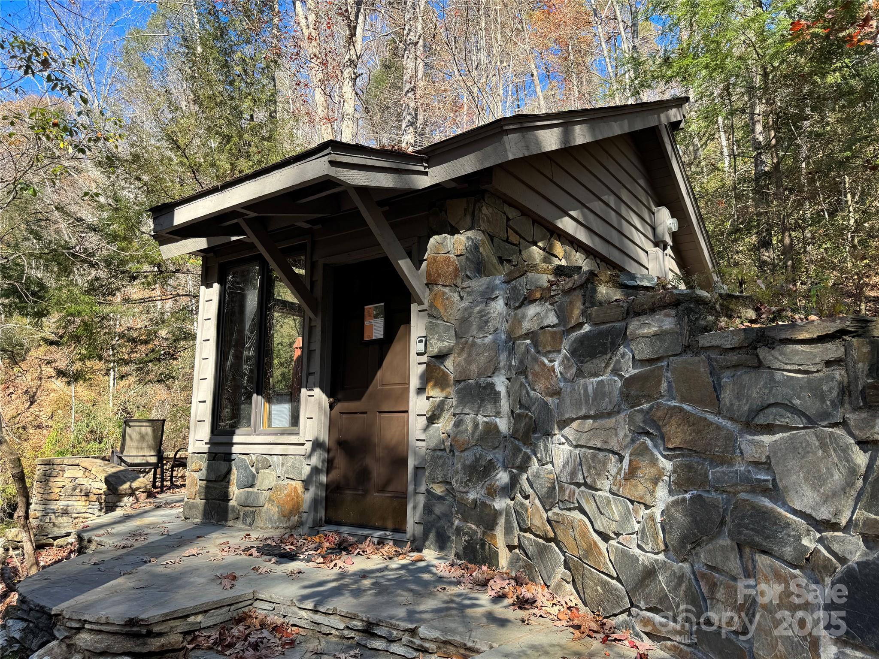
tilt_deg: +8.7
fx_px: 609
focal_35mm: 24
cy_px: 330
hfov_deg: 71.6
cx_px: 440
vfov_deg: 56.8
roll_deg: +0.0
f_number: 1.78
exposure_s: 1/514
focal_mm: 6.86
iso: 80
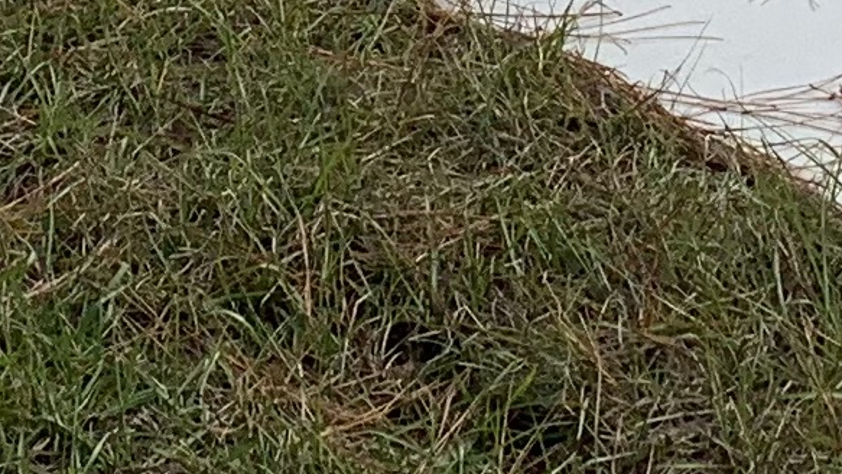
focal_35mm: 196
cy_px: -1263
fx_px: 4376
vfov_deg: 5.5
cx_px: 156
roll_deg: -0.1
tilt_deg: +0.7
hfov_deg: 11.0
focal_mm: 4.25
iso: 25
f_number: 1.8
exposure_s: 1/2114
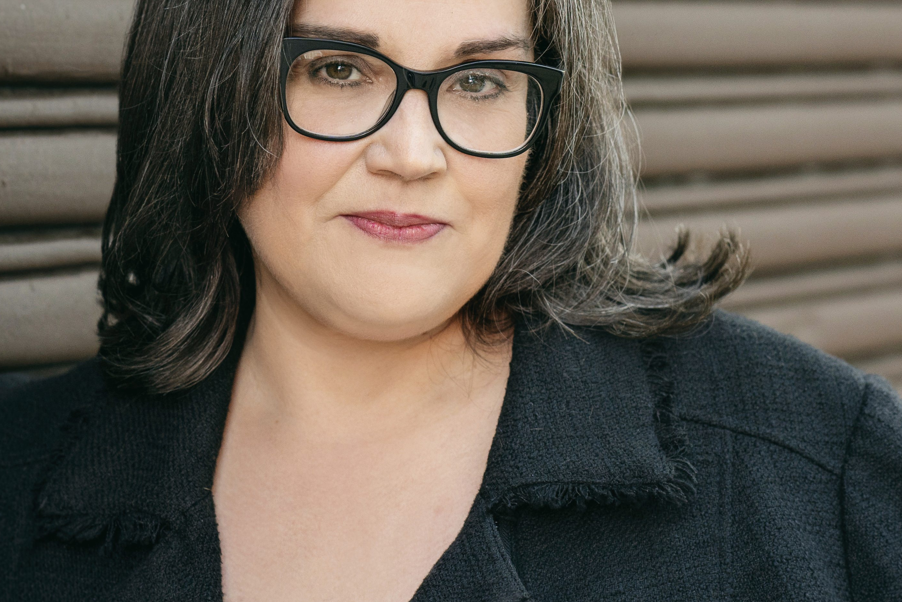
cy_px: 263
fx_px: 4560
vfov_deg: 7.5
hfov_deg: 11.3
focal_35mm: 182
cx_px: 484
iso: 1000
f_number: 3.5
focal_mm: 85
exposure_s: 1/250
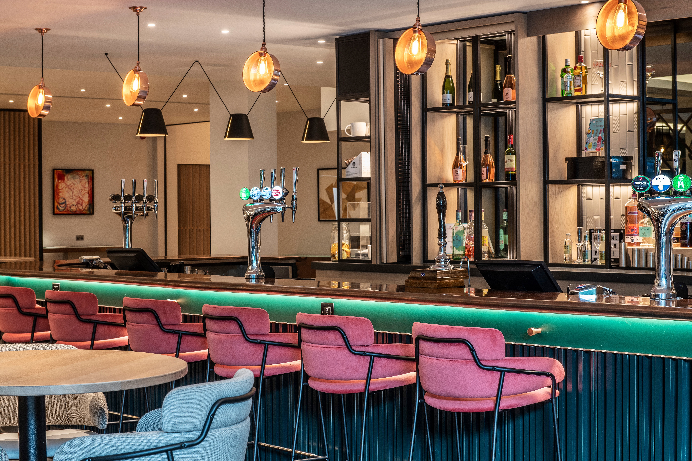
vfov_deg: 20.6
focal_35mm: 66
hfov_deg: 30.5
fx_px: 1269
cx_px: 346
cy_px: 230
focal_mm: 66
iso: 100
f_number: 11
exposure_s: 1
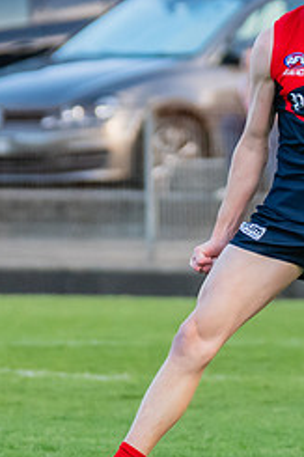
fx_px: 14345
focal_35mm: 1131
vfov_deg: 1.8
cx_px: 288
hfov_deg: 1.2
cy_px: 156
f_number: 4
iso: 1400
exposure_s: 1/1250
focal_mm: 250
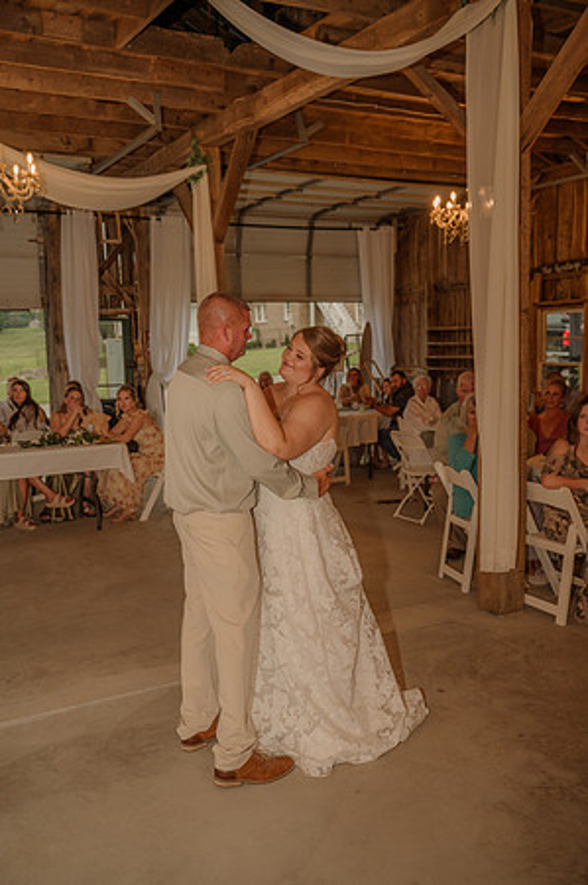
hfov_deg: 37.8
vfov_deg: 54.5
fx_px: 859
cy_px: 442
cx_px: 294
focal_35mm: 35
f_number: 4
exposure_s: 1/200
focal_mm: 35
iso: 320
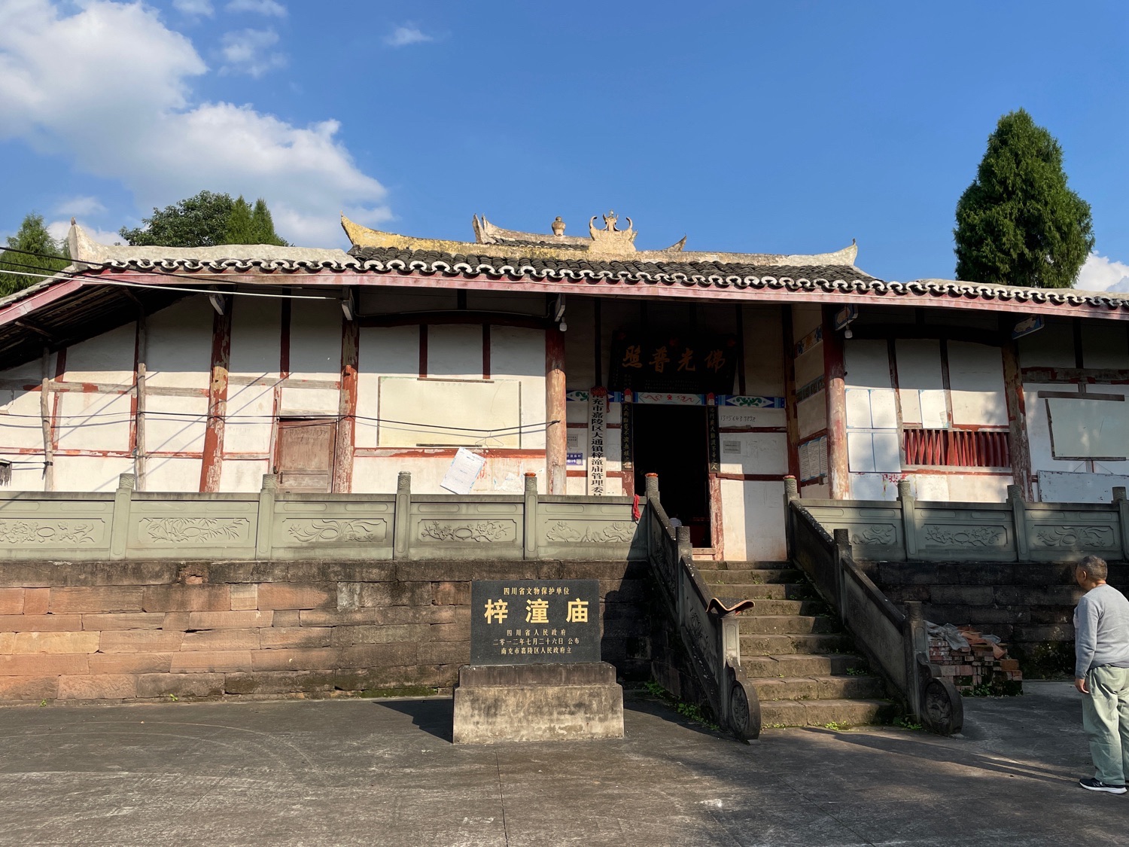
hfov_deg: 67.3
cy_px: 424
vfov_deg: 53.1
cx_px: 564
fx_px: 848
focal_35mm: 26
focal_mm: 4.2
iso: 50
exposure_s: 1/5556
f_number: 1.6
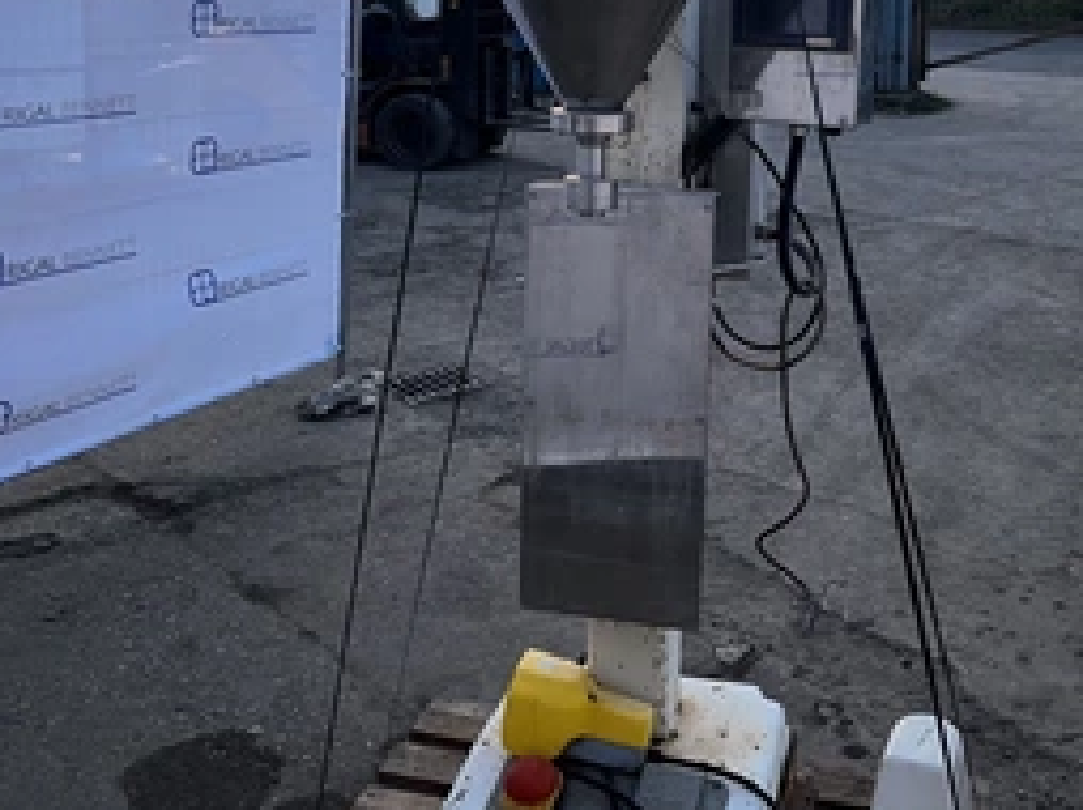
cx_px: 682
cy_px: 183
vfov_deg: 34.2
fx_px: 1282
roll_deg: -0.2
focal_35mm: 41
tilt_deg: -11.6
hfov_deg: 45.4
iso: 32
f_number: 1.6
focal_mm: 5.1
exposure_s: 1/1106
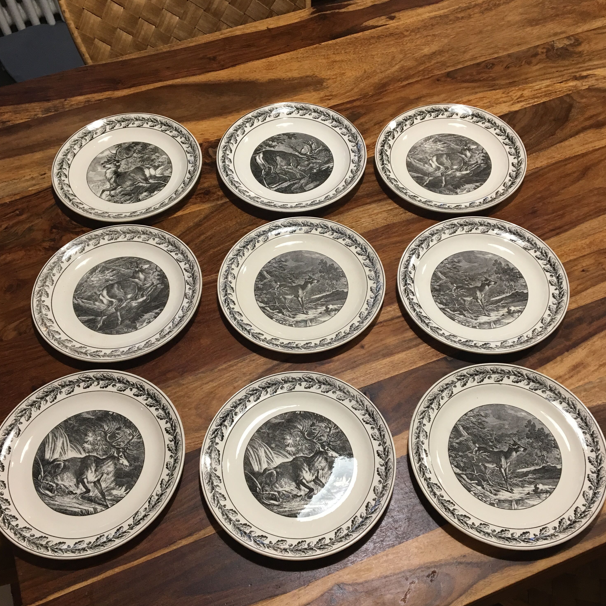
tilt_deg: -57.5
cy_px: 321
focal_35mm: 35
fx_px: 693
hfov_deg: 47.2
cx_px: 305
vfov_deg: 47.2
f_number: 2.2
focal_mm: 4.15
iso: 100
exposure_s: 1/33
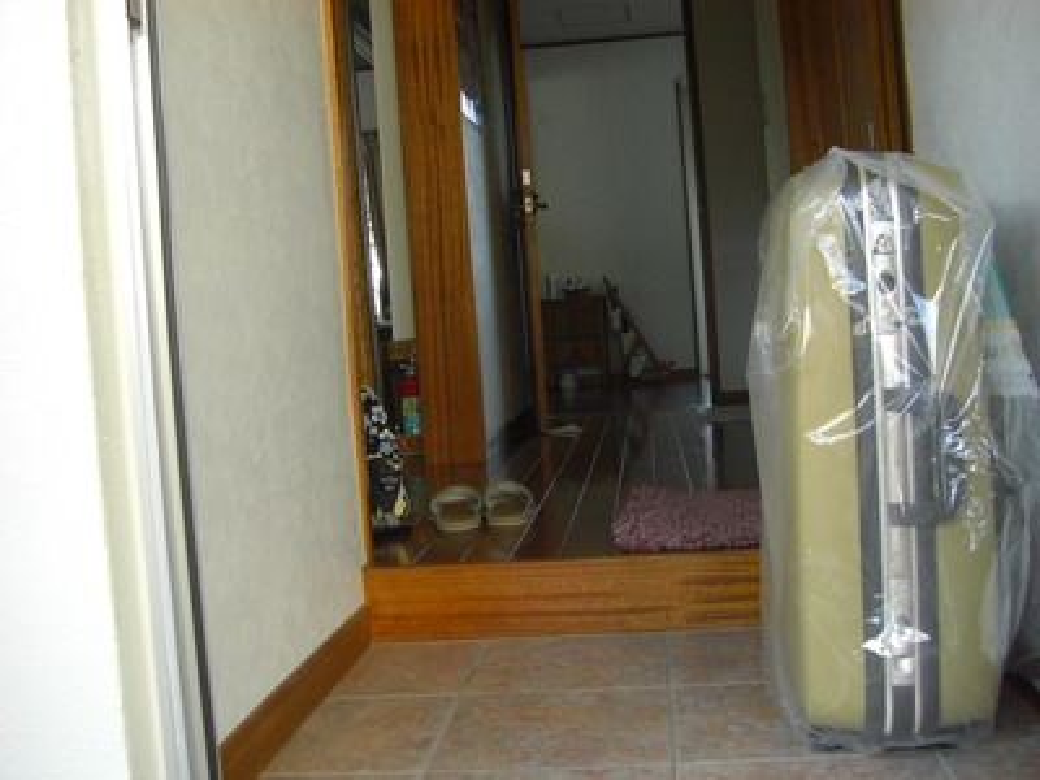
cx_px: 520
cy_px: 390
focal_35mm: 38
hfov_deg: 49.0
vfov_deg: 37.7
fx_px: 1142
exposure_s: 1/125
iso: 200
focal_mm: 6.3
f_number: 3.4
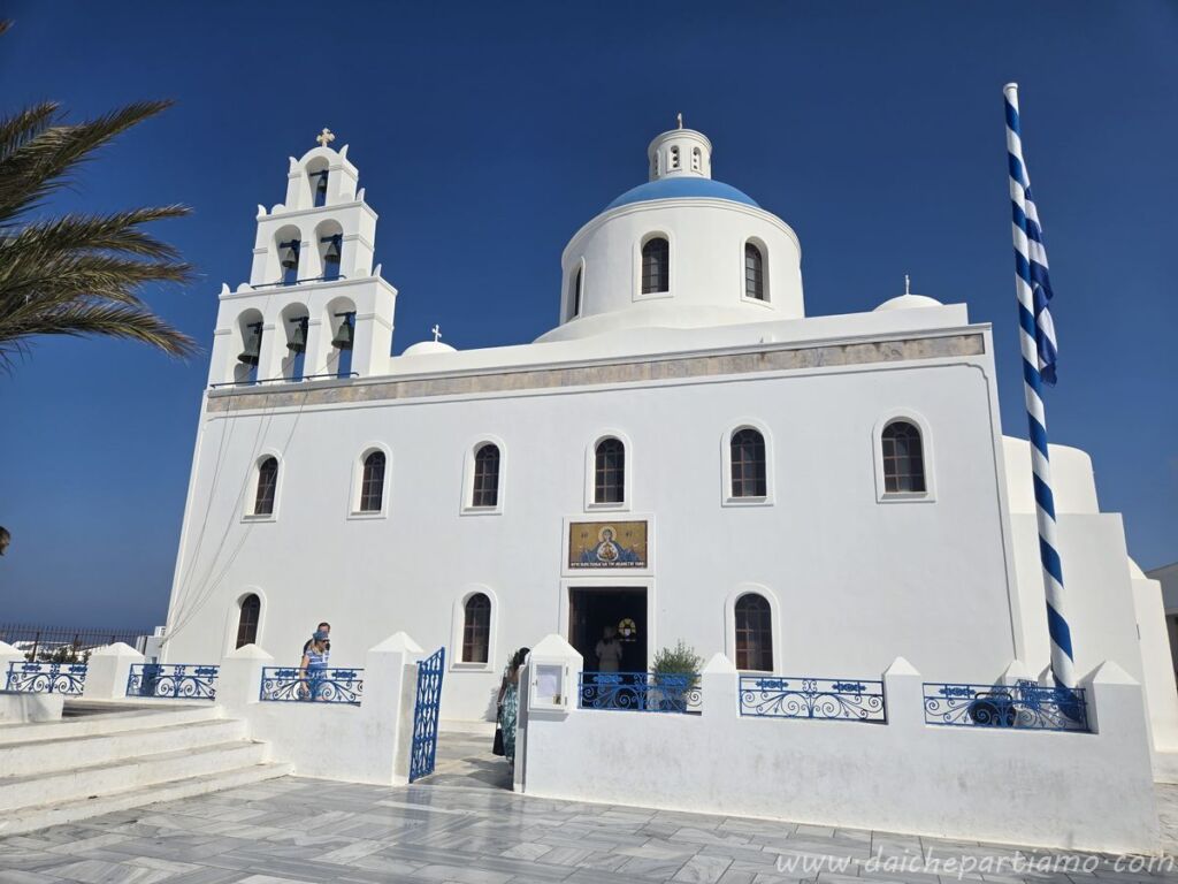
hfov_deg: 73.9
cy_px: 442
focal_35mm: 23
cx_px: 589
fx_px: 783
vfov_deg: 58.9
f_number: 1.8
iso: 25
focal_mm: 5.4
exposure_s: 1/6032
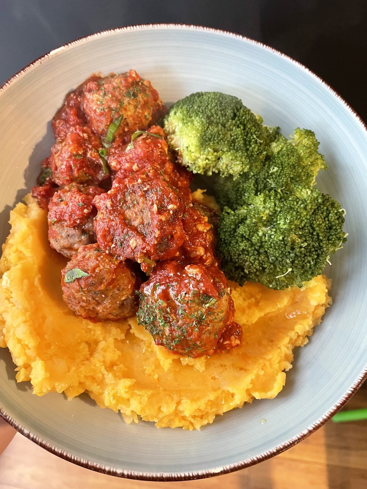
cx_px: 184
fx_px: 368
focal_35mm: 26
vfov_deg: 67.3
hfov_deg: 53.1
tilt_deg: -56.3
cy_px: 244
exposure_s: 1/33
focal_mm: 4.2
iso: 400
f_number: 1.6
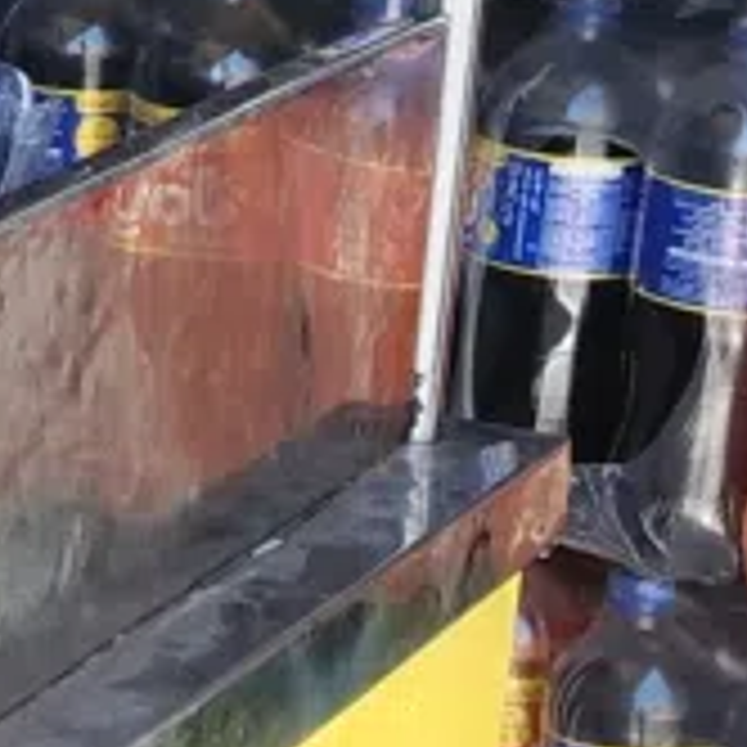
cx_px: -1017
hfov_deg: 9.1
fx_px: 4248
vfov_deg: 10.0
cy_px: 200
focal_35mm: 174
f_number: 1.75
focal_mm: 5.25
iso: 189
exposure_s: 1/100
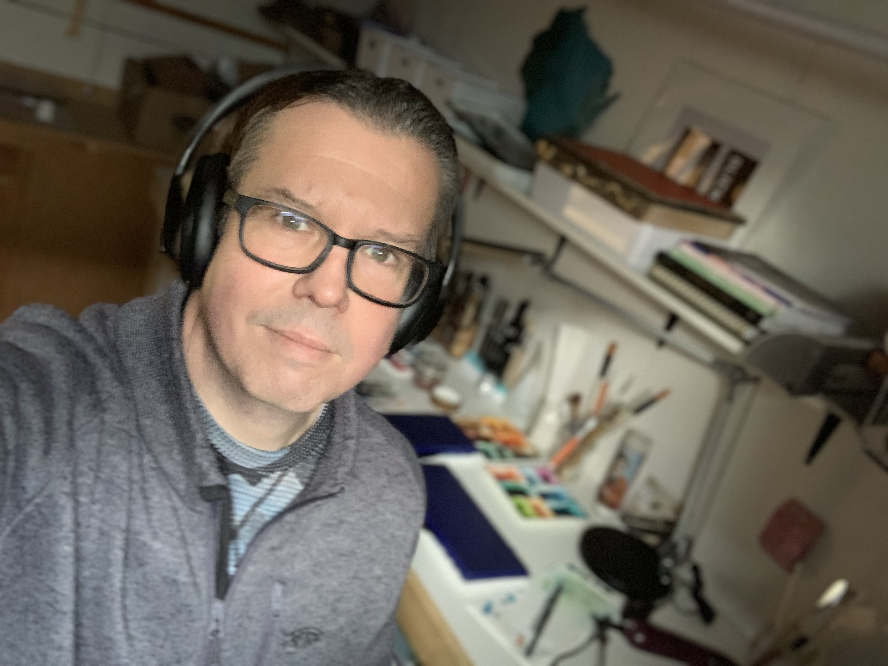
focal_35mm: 32
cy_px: 333
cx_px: 444
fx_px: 821
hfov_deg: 56.8
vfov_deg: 44.2
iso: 500
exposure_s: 1/30
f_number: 2.2
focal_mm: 2.87
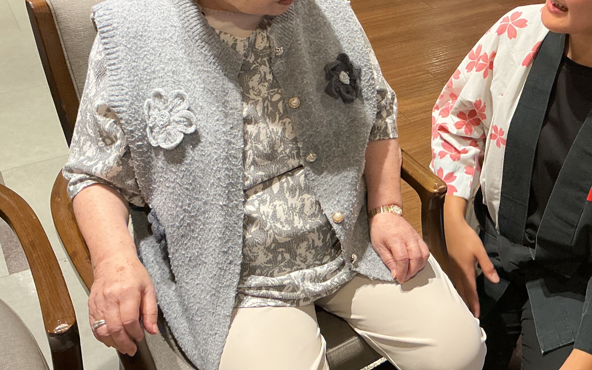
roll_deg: -4.5
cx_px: 426
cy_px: 106
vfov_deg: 26.1
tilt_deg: -30.4
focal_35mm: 49
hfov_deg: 40.2
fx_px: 791
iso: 125
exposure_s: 1/60
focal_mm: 3
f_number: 1.8
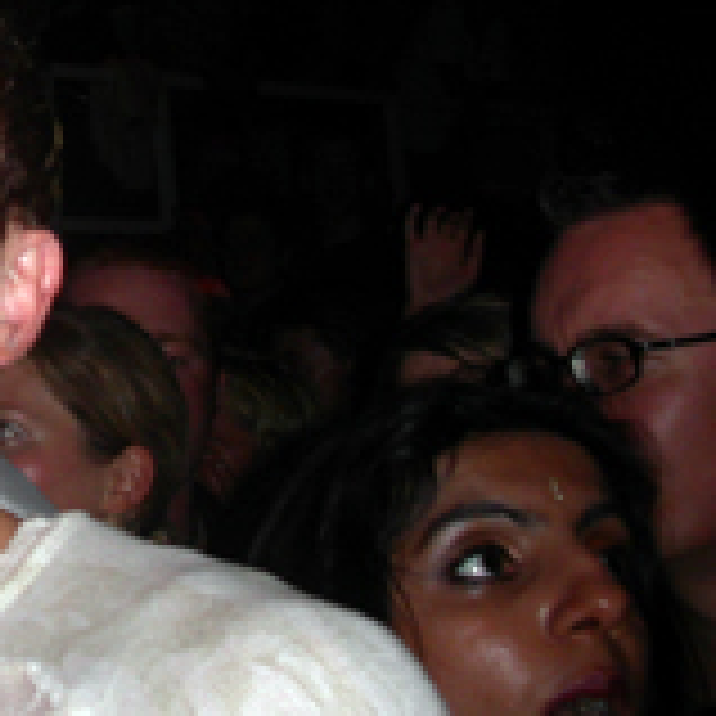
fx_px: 1989
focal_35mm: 85
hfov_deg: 19.1
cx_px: -178
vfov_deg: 20.2
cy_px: 149
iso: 100
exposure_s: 1/30
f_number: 2.8
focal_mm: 7.8
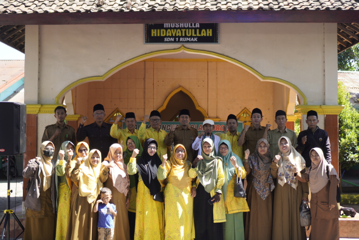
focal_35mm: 52
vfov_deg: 25.8
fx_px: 524
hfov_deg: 37.8
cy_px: 120
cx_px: 180
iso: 100
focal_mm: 35
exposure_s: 1/800
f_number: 1.8
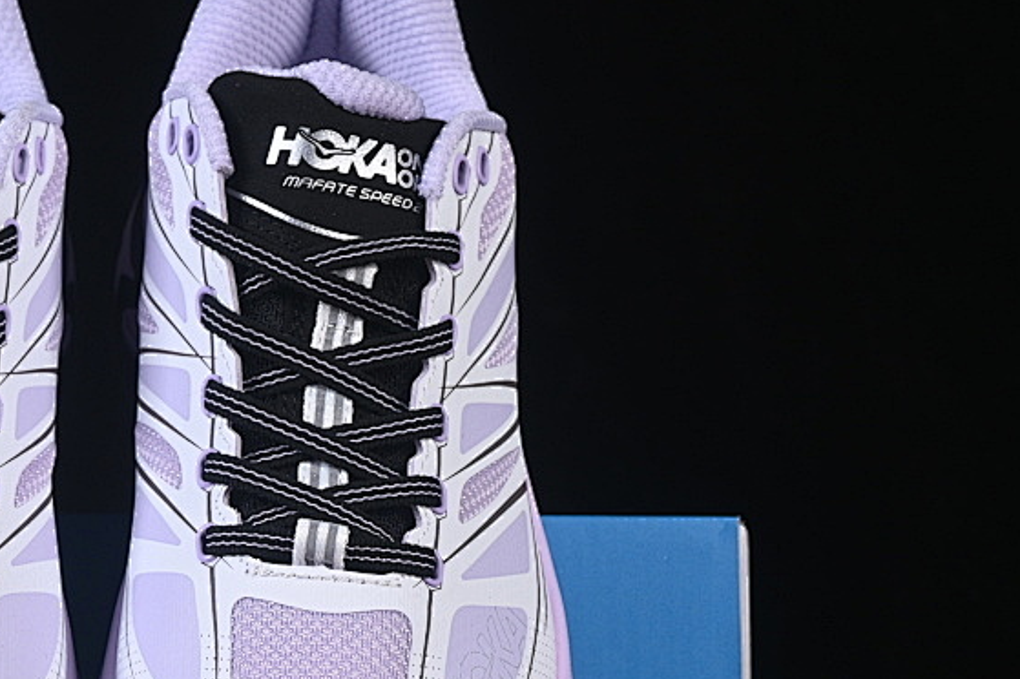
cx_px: 113
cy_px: 559
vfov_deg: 9.4
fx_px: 4106
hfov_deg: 14.0
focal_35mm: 145
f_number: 8
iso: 160
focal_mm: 50
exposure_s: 1/80
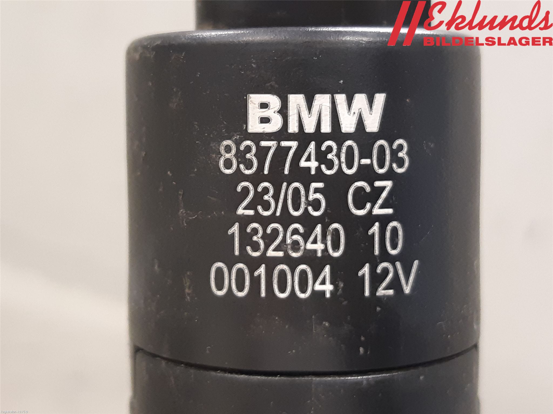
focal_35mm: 26
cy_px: 207
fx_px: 415
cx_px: 276
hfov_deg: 67.3
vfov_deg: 53.1
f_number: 1.7
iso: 200
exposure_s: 1/25
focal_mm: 3.93
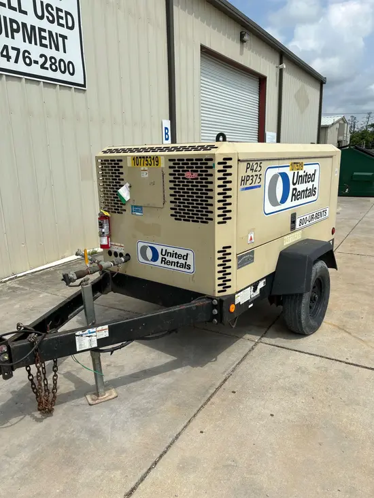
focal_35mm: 26
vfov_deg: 67.3
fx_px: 374
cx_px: 187
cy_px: 249
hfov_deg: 53.1
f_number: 1.6
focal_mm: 5.96
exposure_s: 1/5618
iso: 50
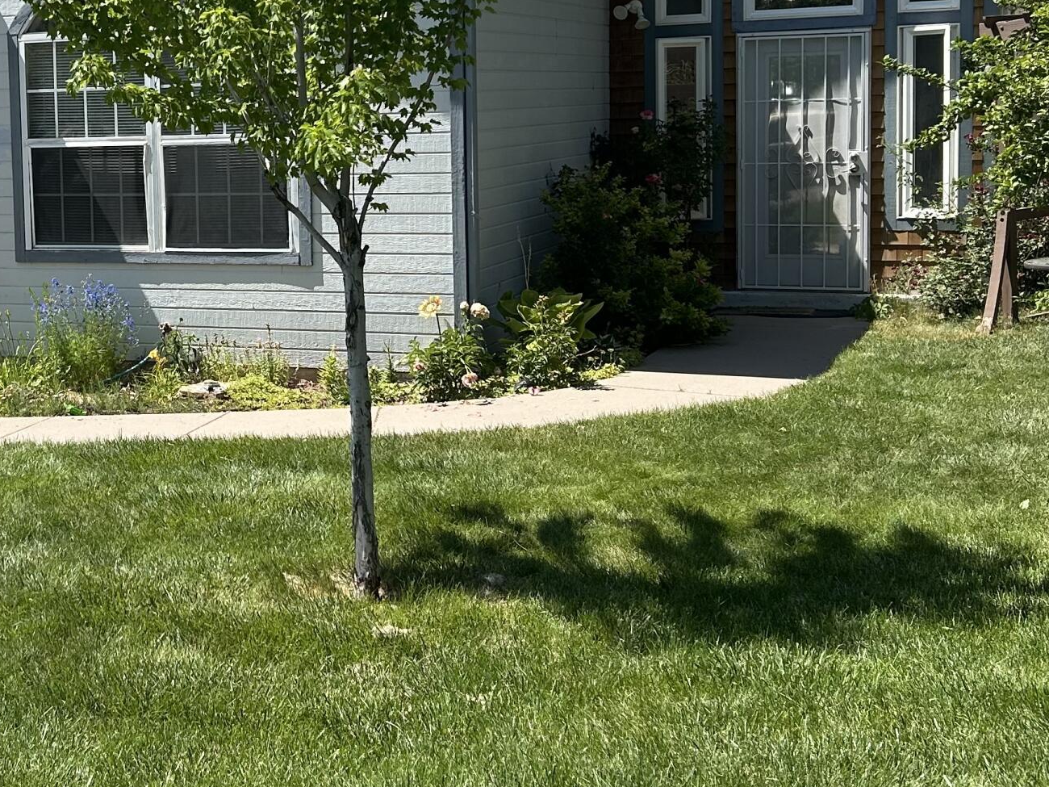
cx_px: 155
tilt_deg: -5.0
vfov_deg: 24.3
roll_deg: +2.7
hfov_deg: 31.1
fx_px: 1818
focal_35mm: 60
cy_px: 245
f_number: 1.5
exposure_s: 1/2994
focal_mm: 5.7
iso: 50
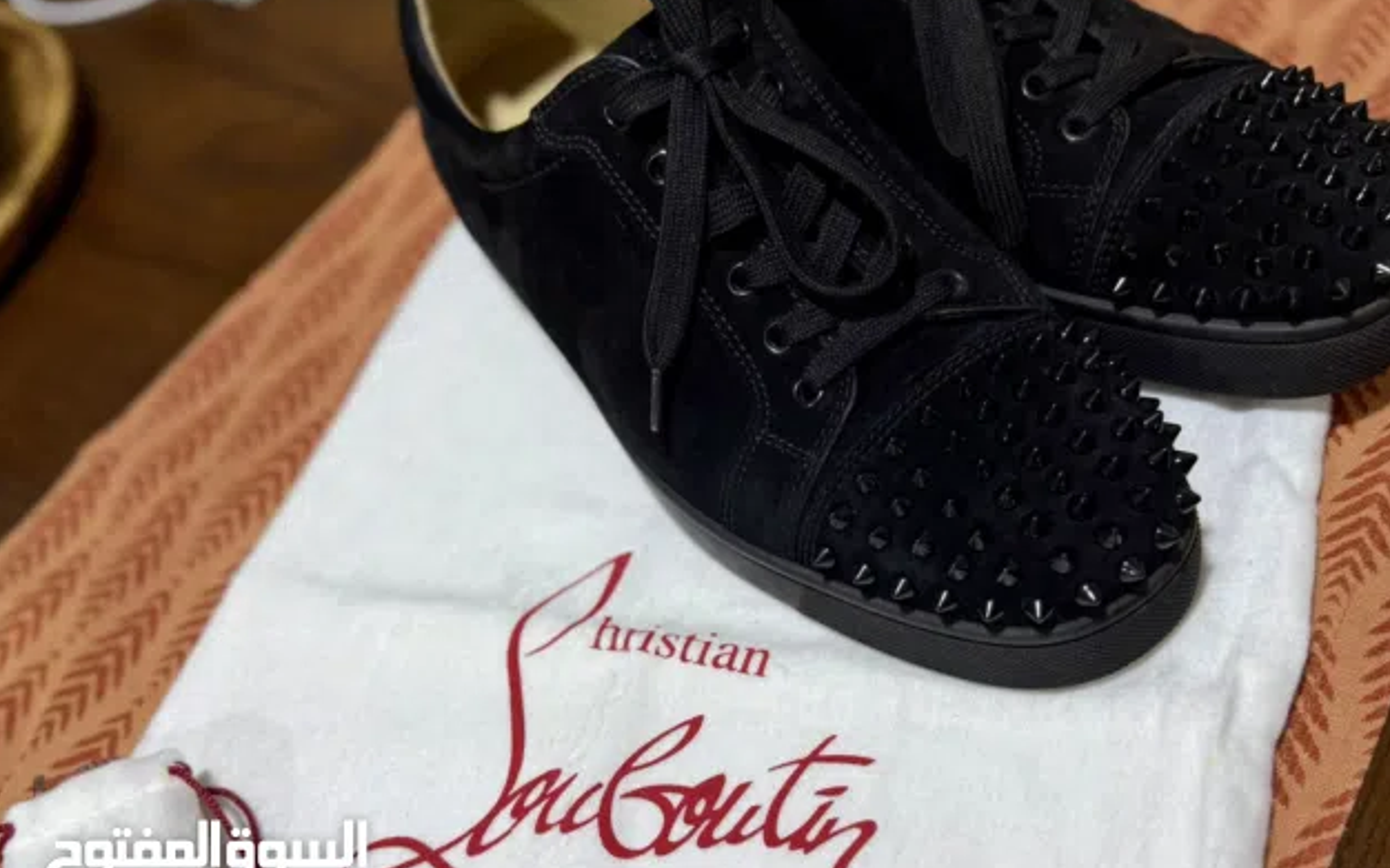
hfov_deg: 70.4
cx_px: 702
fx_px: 985
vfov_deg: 47.4
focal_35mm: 26
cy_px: 499
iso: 125
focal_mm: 6.76
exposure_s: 1/50
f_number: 1.78
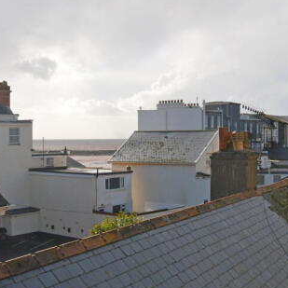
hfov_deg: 31.6
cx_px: 172
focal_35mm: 54
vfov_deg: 31.6
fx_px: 508
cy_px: 132
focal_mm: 20
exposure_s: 1/200
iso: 100
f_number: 10
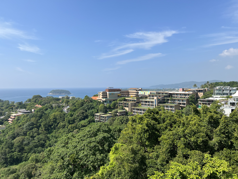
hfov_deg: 67.3
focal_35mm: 26
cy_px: 90
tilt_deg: -1.2
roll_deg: +0.2
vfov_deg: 53.1
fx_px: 179
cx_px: 119
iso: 50
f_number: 1.5
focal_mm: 5.7
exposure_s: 1/5076
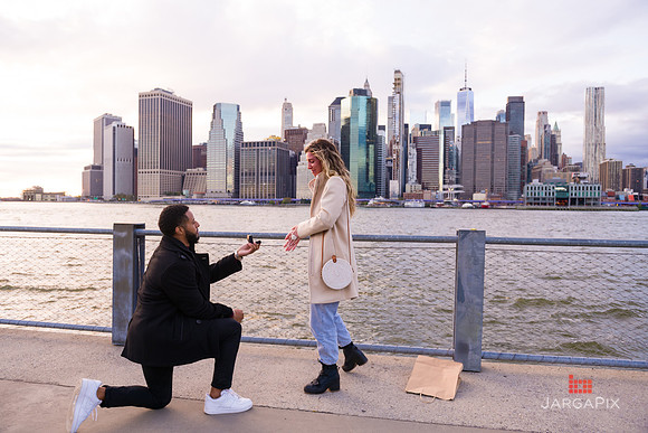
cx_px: 324
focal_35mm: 27
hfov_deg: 67.4
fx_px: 486
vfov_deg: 48.0
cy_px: 216
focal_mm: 27
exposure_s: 1/200
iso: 250
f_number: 4
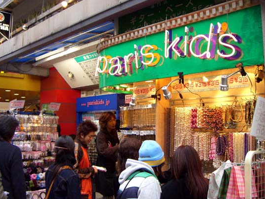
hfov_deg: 47.9
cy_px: 99
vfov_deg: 36.8
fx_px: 299
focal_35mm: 39
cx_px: 132
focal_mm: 6.2
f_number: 2.7
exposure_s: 1/80
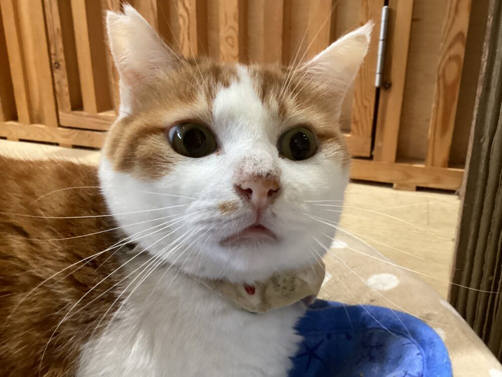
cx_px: 251
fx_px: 450
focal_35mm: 31
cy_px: 188
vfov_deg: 45.4
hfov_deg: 58.4
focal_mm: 3.3
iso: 250
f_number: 2.4
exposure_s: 1/50
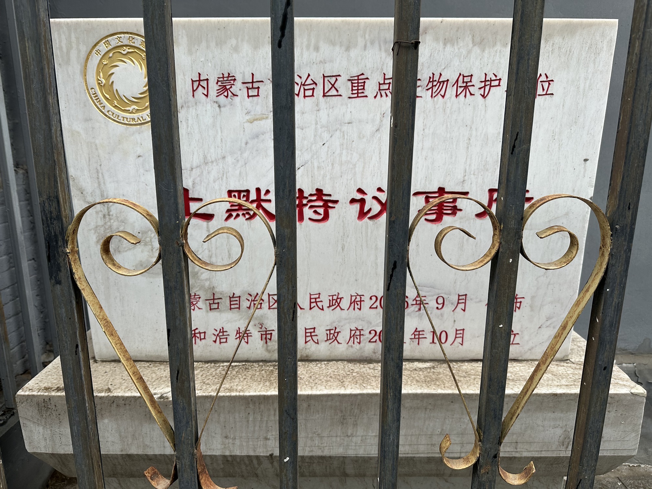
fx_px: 452
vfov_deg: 56.8
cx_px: 326
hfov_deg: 71.6
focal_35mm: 24
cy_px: 244
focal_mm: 6.86
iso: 80
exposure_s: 1/351
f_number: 1.78
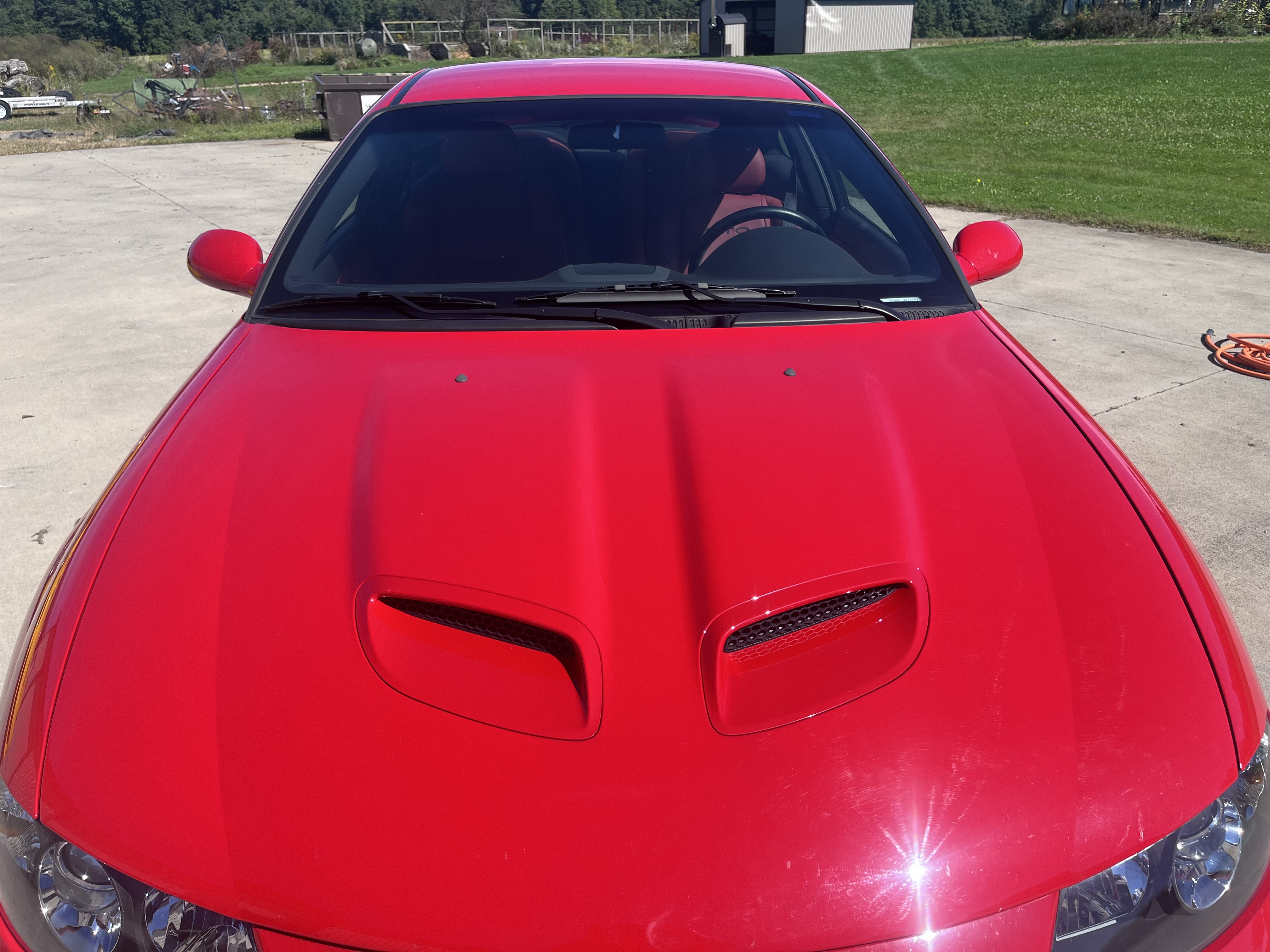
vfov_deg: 53.1
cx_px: 635
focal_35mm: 26
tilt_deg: -24.4
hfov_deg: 67.3
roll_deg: +1.7
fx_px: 954
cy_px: 476
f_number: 1.6
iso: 50
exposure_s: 1/2755
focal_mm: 5.1
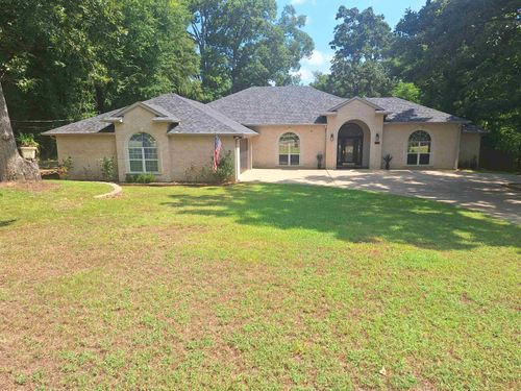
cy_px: 196
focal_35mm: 23
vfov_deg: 58.9
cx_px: 260
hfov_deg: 73.9
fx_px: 346
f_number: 1.8
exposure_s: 1/1425
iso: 40
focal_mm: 5.54
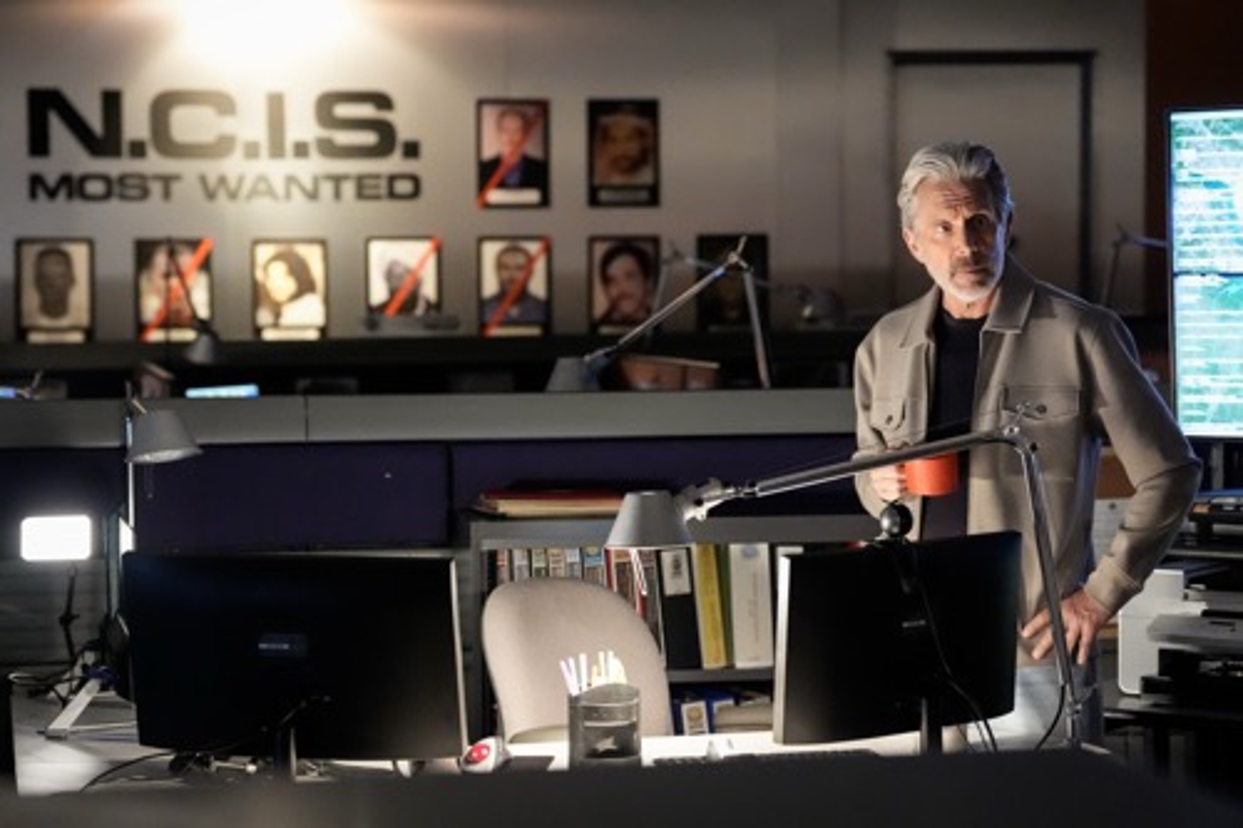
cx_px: 622
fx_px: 3210
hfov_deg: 21.9
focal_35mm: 93
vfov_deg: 14.7
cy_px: 414
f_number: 3.5
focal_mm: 93
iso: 12800
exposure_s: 1/80
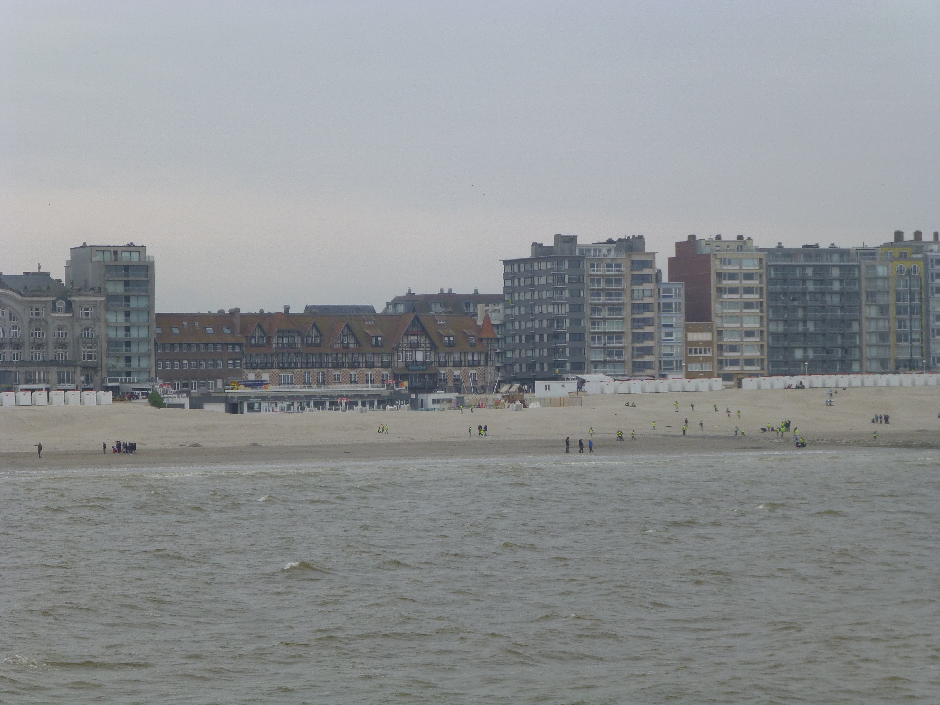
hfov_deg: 15.3
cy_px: 352
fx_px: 3503
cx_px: 470
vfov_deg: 11.5
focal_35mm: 129
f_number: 5.4
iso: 100
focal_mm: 23.1
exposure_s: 1/400
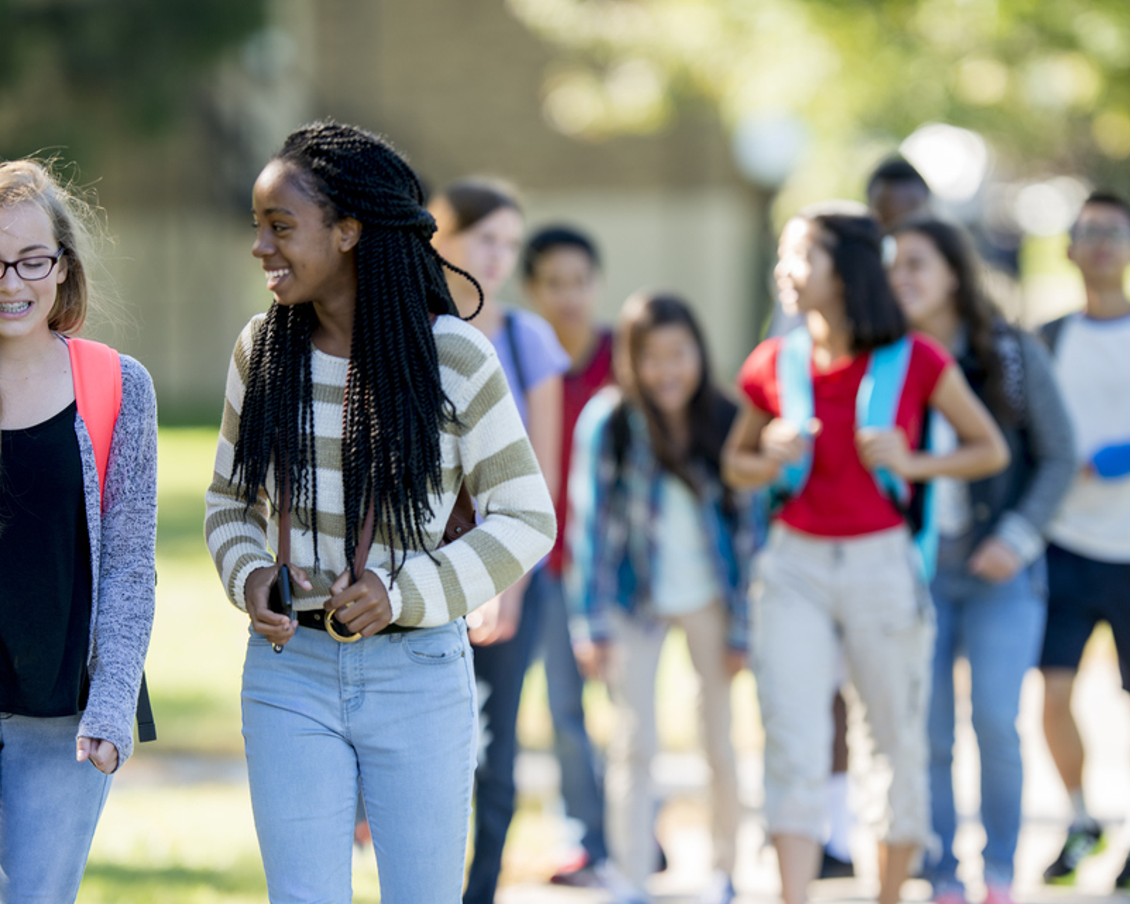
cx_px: 615
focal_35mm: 294
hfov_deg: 6.6
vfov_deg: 5.3
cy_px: 531
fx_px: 9834
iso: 100
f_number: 2
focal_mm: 200
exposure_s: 1/320
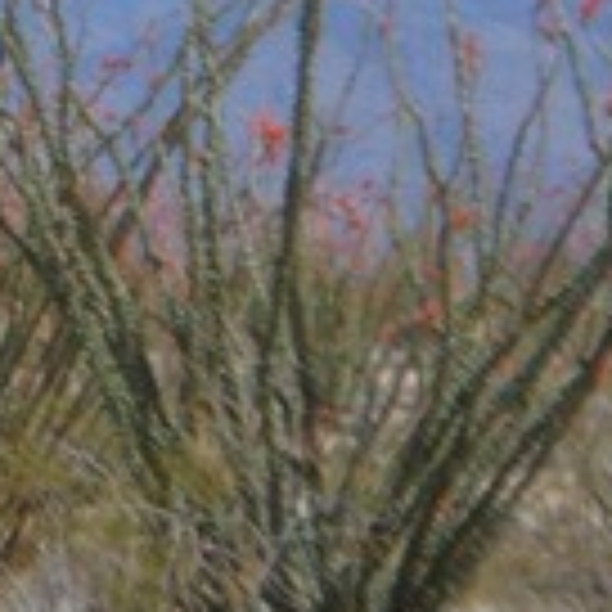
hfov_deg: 3.1
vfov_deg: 3.1
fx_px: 11149
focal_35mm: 557
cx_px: -1634
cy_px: -261
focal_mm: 55
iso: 400
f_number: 7.1
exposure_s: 1/1600
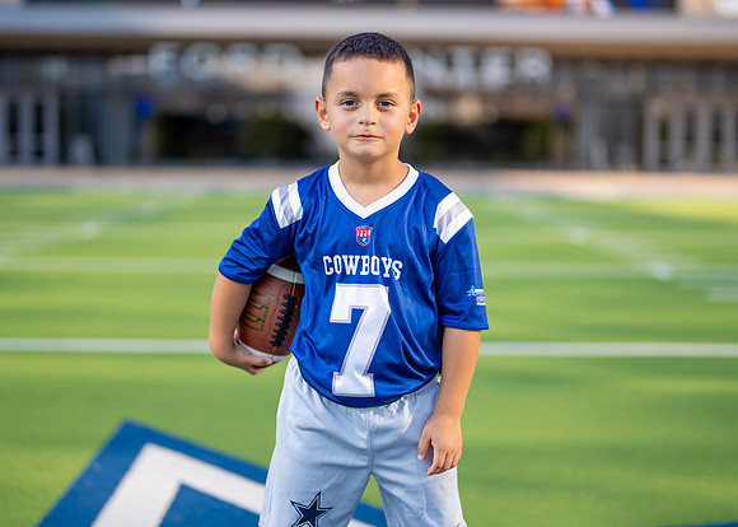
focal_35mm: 67
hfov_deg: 29.3
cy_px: 251
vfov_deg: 21.1
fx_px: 1412
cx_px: 379
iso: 125
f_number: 1.2
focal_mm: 50
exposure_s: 1/4000
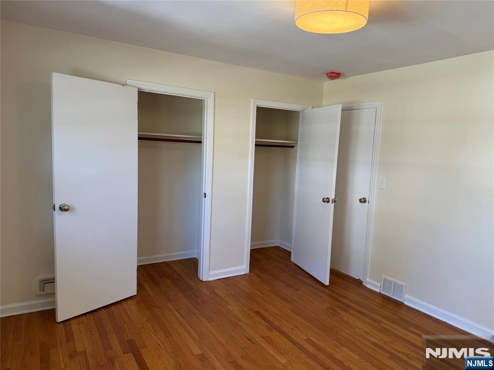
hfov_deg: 71.6
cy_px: 185
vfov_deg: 56.8
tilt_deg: -6.5
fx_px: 343
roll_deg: -2.8
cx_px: 247
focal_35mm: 24
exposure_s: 1/120
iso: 100
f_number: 1.78
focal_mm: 6.76
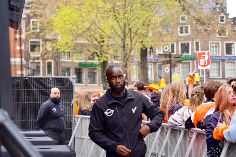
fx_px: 643
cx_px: 118
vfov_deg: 14.0
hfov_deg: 20.8
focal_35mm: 98
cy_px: 78
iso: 100
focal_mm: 98
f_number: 4
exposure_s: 1/160
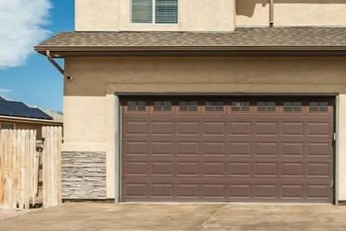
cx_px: 281
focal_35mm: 35
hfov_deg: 50.8
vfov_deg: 36.4
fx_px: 336
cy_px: 41
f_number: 9
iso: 160
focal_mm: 14
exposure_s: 1/2500
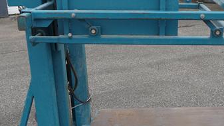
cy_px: 75
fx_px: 368
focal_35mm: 62
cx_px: 138
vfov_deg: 19.4
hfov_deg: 33.7
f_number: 5
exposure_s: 1/200
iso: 100
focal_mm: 15
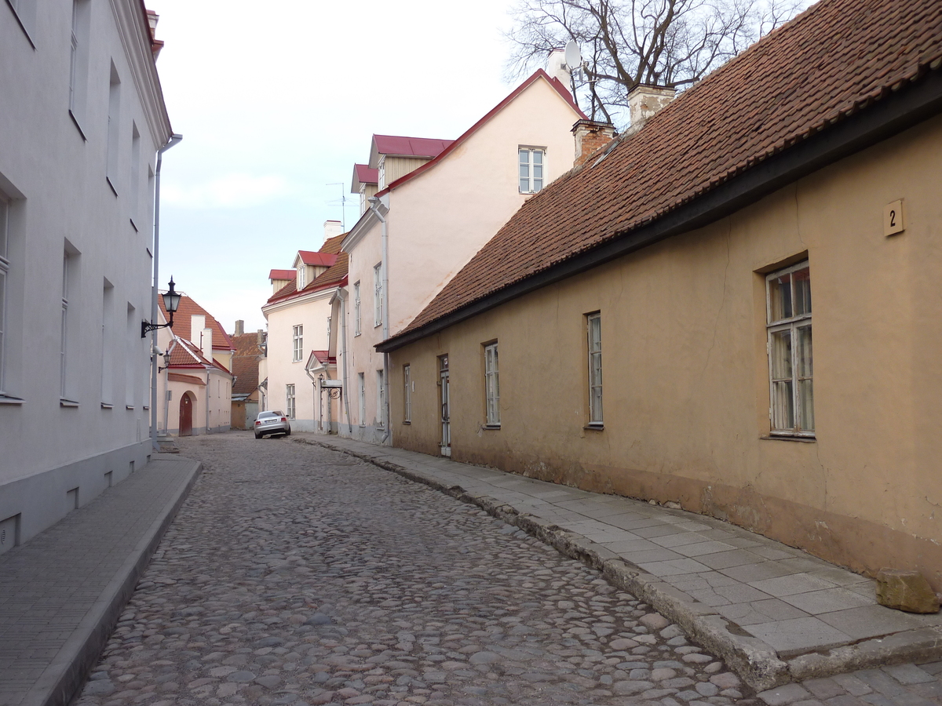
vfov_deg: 46.8
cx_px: 471
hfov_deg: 60.0
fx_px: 816
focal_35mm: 30
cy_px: 353
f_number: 3.4
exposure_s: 1/100
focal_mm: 5
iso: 80
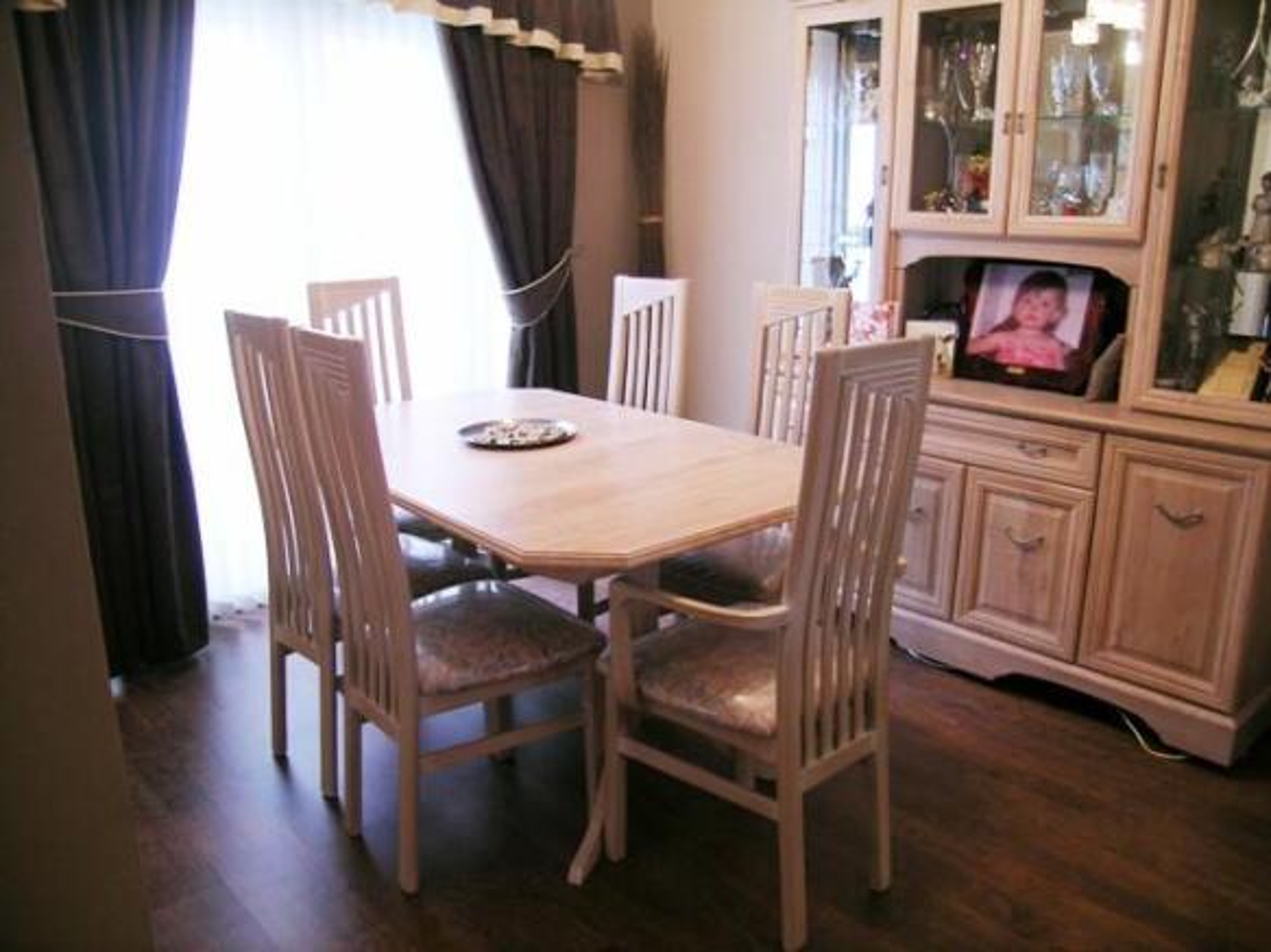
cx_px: 636
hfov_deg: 63.5
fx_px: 1028
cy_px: 476
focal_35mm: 28
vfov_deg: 49.7
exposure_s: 1/11.8
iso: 50
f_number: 2.8
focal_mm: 5.8
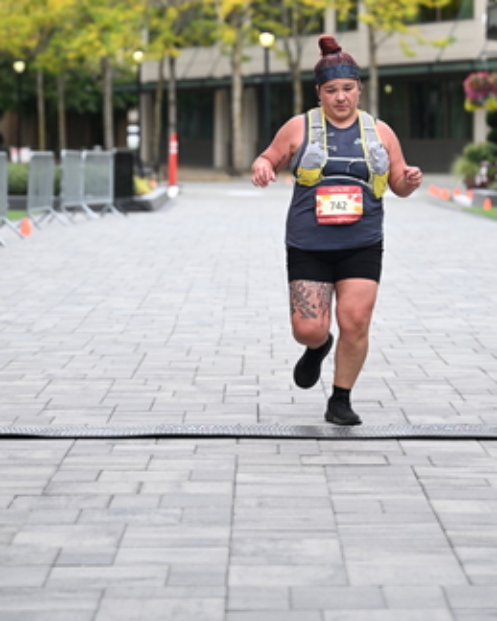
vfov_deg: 14.3
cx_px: 314
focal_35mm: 134
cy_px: 113
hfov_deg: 11.5
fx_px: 2465
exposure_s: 1/2000
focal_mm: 84
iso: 640
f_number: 2.8
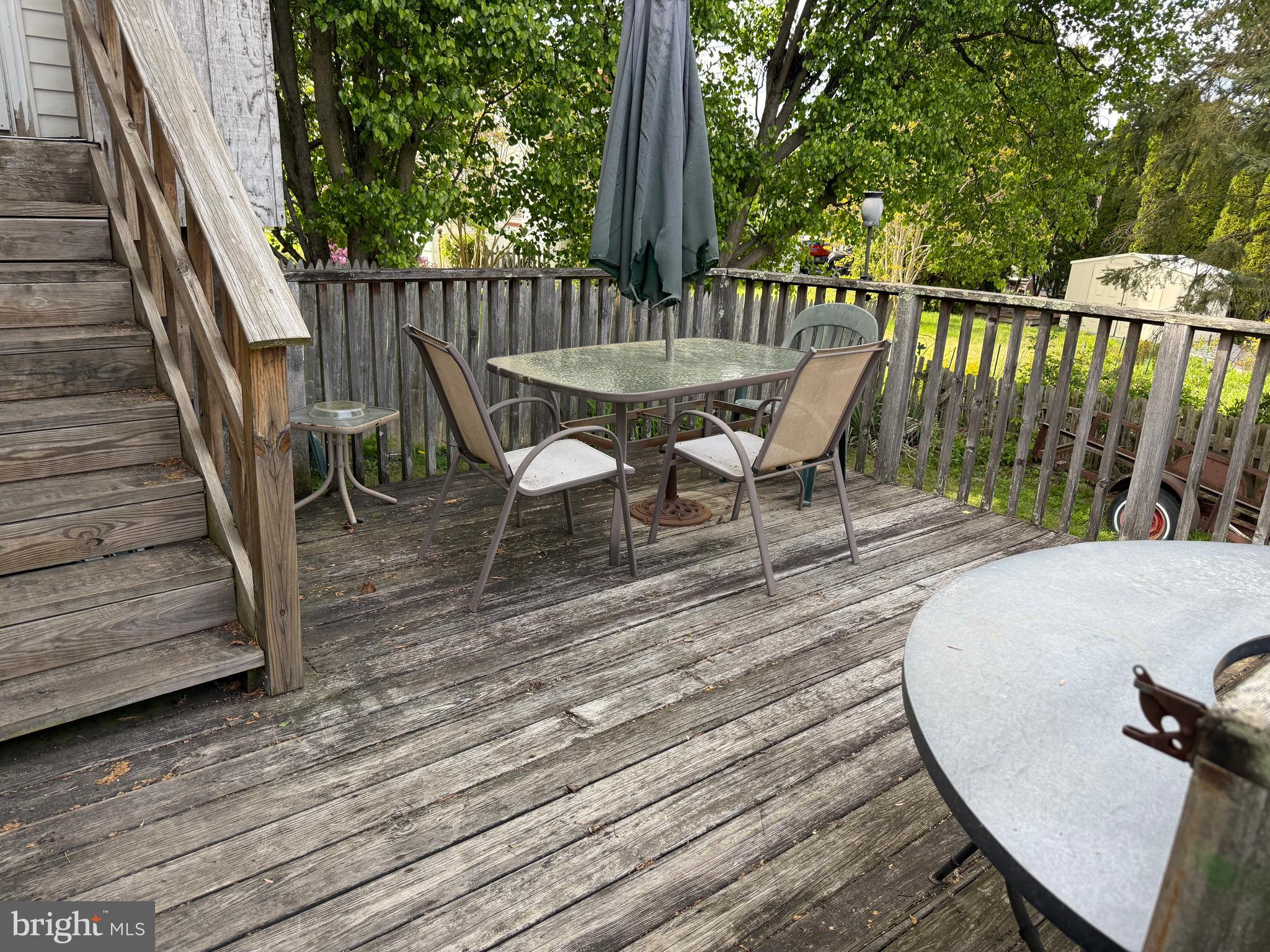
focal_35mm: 24
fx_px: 881
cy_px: 476
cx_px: 635
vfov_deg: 56.8
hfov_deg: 71.6
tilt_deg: -16.7
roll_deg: -3.2
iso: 100
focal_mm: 6.76
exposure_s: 1/765
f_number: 1.78
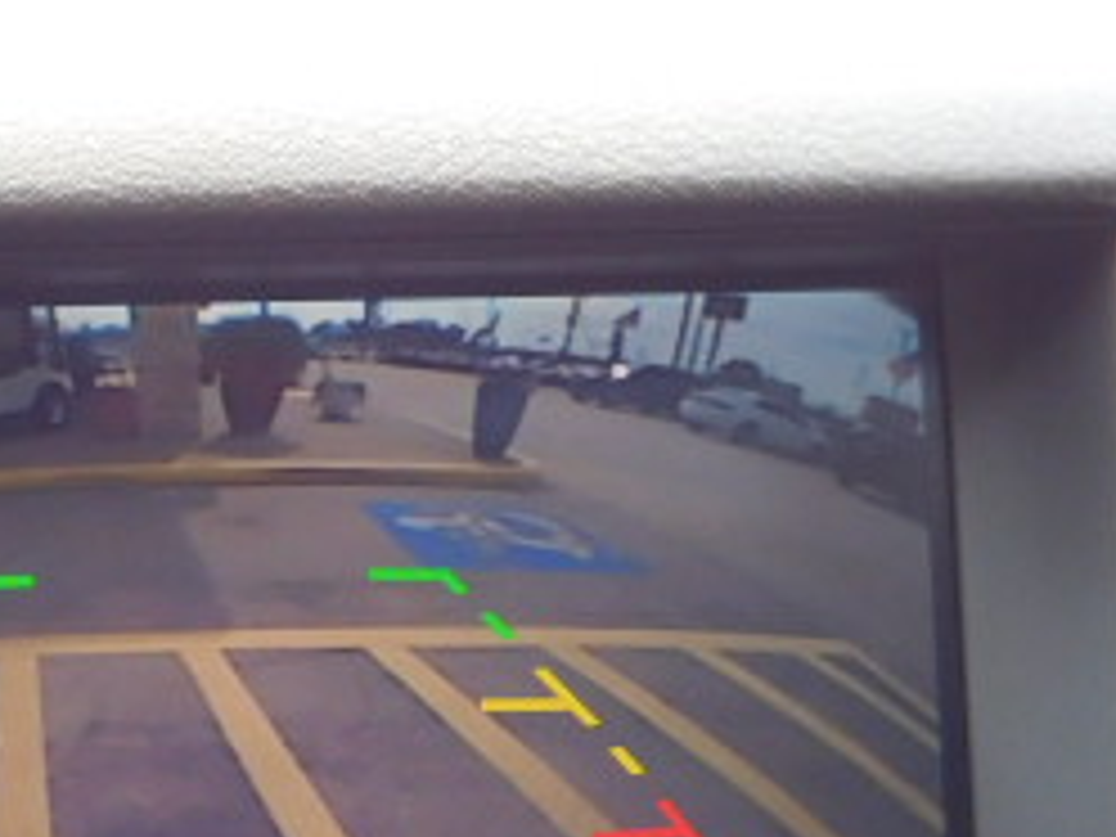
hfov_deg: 16.8
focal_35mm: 116
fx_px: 3740
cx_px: 198
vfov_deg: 12.7
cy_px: 639
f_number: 3.7
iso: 140
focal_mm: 8
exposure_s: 1/30
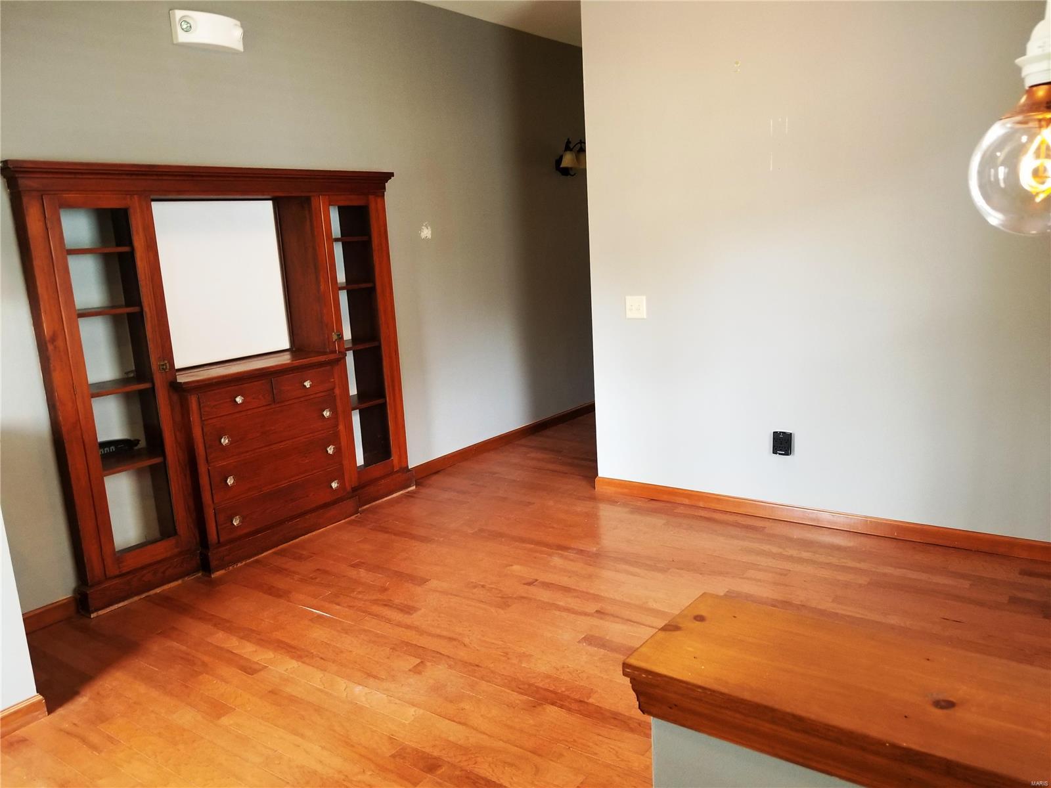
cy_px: 394
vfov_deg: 53.1
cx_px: 526
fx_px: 789
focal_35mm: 26
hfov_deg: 67.3
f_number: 1.7
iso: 160
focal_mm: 4.3
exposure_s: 1/30
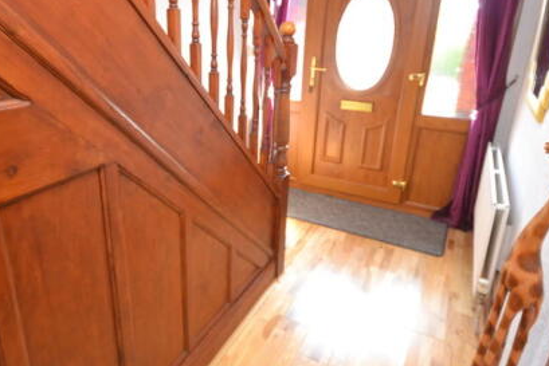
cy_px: 156
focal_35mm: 24
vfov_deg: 53.0
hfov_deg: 73.2
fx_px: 366
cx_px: 232
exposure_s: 1/60
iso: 1400
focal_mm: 10
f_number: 4
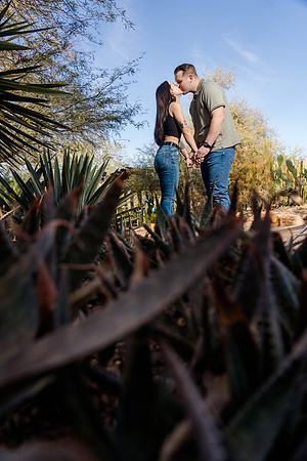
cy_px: 230
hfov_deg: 53.1
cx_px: 154
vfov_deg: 73.7
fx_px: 307
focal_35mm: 24
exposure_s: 1/250
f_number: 4
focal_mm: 24
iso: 50
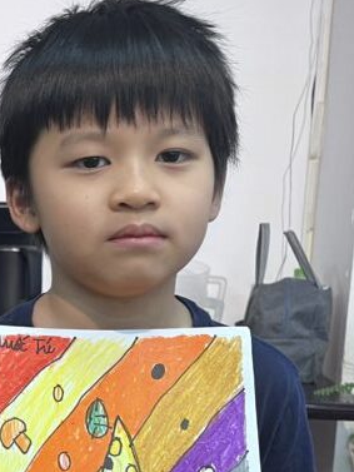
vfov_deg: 27.6
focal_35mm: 69
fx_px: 940
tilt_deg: -8.9
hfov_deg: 19.6
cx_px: -108
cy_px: 379
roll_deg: -0.6
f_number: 1.6
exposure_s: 1/50
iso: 64
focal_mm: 5.1
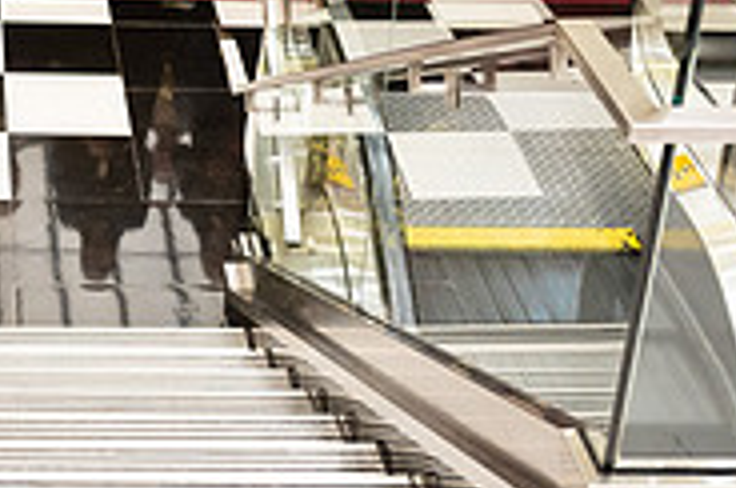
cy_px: -44
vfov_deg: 14.8
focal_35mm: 90
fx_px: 1837
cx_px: -60
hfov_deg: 21.6
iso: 1250
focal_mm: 28.5
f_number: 3.2
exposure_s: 1/160
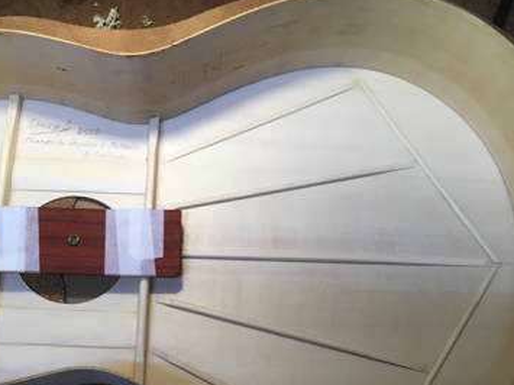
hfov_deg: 38.6
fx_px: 727
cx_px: 184
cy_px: 248
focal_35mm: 49
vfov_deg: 29.5
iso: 32
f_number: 2.2
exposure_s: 1/33
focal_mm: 4.15
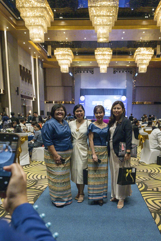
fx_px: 161
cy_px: 120
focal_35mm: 24
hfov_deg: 53.1
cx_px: 80
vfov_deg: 73.7
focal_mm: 24
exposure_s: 1/200
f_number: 4.5
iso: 16000
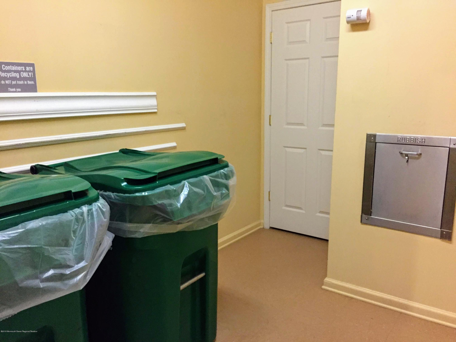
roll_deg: +0.4
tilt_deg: -11.1
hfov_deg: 61.7
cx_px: 228
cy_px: 171
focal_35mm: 29
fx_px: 382
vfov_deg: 48.2
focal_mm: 4.15
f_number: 2.2
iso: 250
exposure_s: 1/20
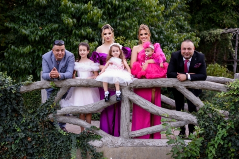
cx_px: 120
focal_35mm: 50
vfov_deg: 27.0
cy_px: 80
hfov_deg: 39.6
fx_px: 332
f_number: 2.8
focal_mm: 50
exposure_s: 1/320
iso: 400
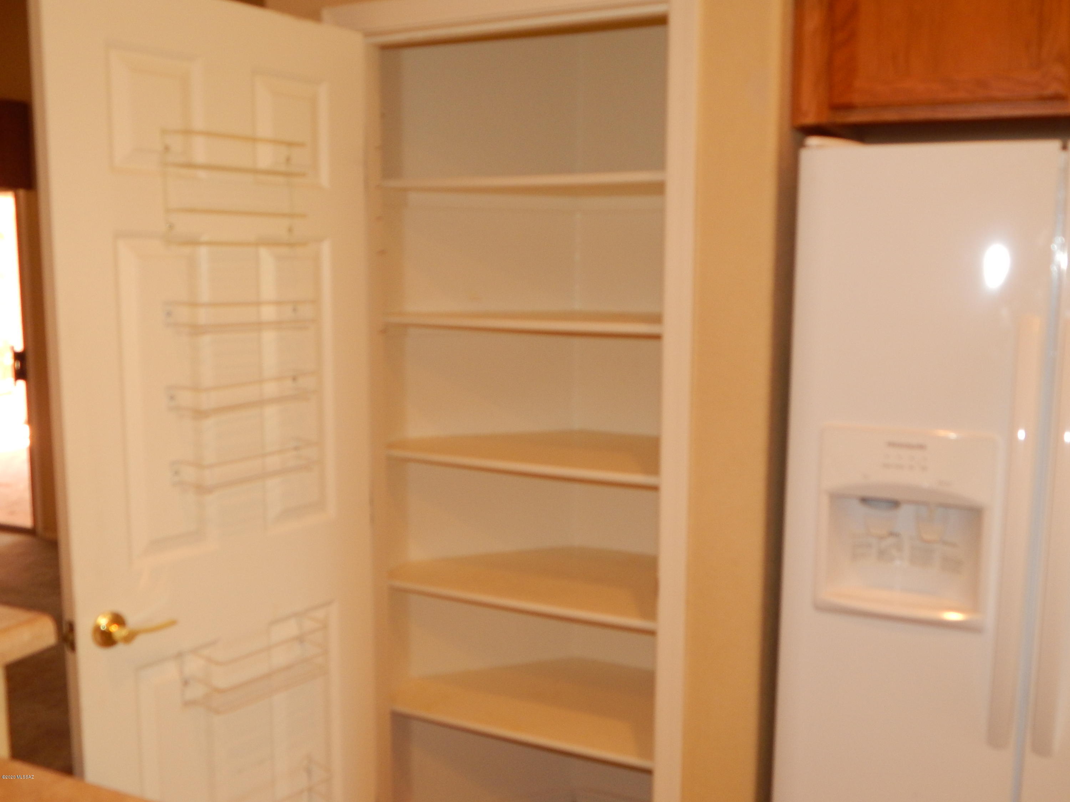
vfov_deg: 40.7
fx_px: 1082
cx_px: 535
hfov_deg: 52.6
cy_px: 401
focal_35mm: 35
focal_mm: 6.1
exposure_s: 1/30
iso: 200
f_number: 3.3
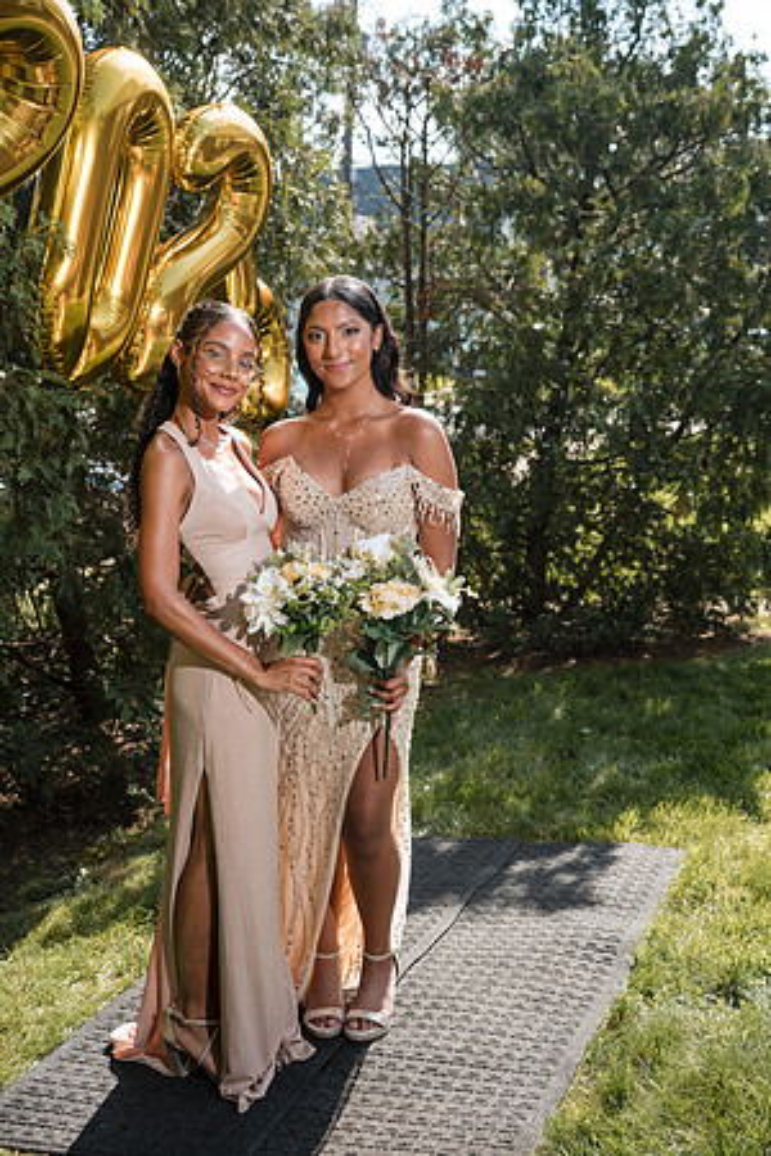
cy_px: 578
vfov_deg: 43.6
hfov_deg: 29.9
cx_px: 386
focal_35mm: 45
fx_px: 1446
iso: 125
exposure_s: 1/250
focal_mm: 45
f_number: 4.5
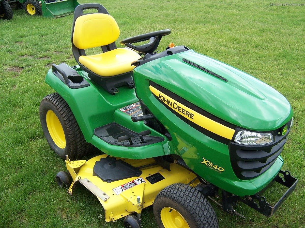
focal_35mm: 33
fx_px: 291
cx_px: 152
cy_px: 114
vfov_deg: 42.9
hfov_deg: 55.4
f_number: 3.4
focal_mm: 5.5
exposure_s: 1/250
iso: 80
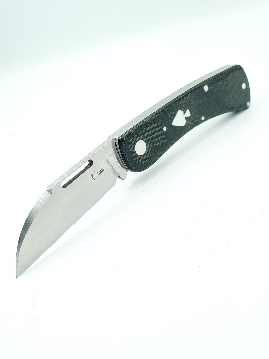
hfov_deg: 53.1
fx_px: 269
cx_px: 134
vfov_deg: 67.3
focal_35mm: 26
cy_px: 180
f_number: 1.8
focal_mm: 5.4
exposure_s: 1/435
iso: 50
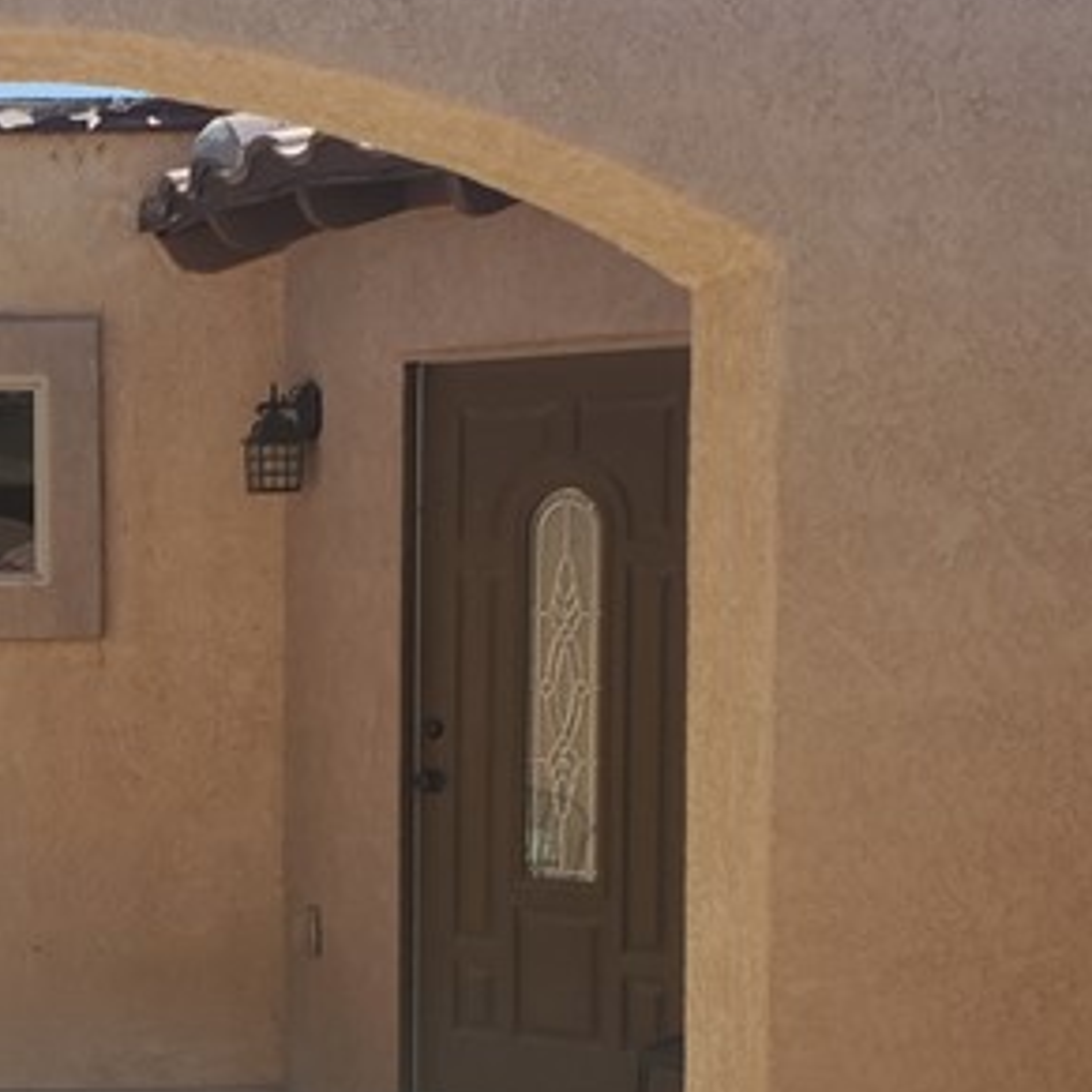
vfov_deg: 21.3
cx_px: 86
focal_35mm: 81
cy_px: 751
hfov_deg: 20.9
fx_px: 2891
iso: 50
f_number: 2.4
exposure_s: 1/1374
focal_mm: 4.3
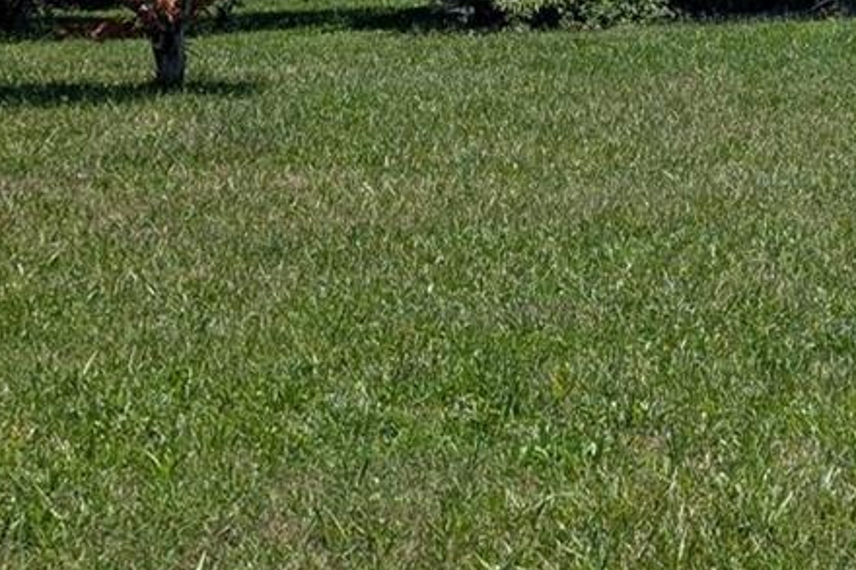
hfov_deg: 16.4
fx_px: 2757
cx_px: 1216
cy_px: -187
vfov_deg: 11.5
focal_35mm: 116
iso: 20
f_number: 1.68
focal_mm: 6.9
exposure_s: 1/1159
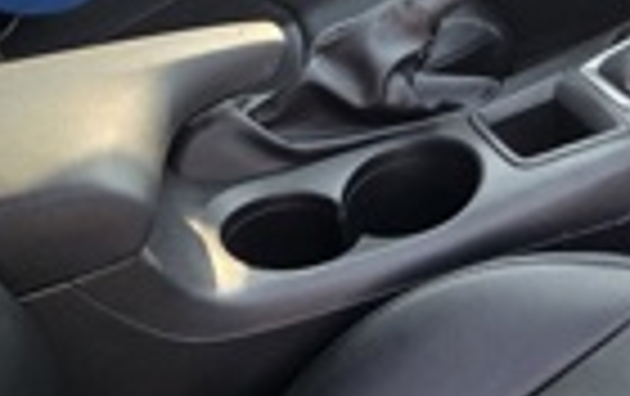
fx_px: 1015
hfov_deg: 31.5
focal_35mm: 59
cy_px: -140
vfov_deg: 20.0
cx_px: 652
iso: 50
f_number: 2.2
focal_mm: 2.2
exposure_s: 1/171
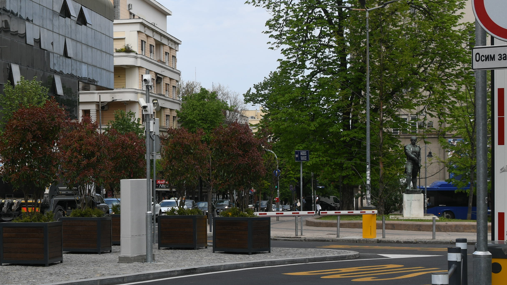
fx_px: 1035
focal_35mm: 77
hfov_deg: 26.8
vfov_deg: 15.7
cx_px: 76
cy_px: 184
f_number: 5.6
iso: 125
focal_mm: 29
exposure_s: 1/640
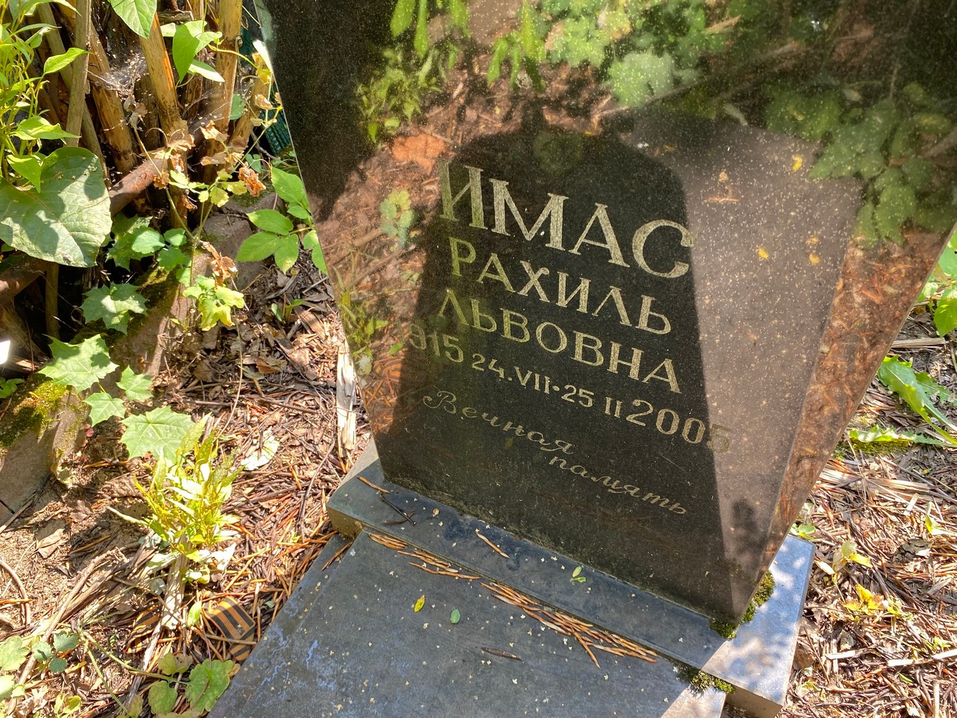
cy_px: 359
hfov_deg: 67.3
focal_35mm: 26
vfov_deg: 53.1
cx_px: 478
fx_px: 719
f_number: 1.8
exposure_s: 1/122
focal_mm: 4.25
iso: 32
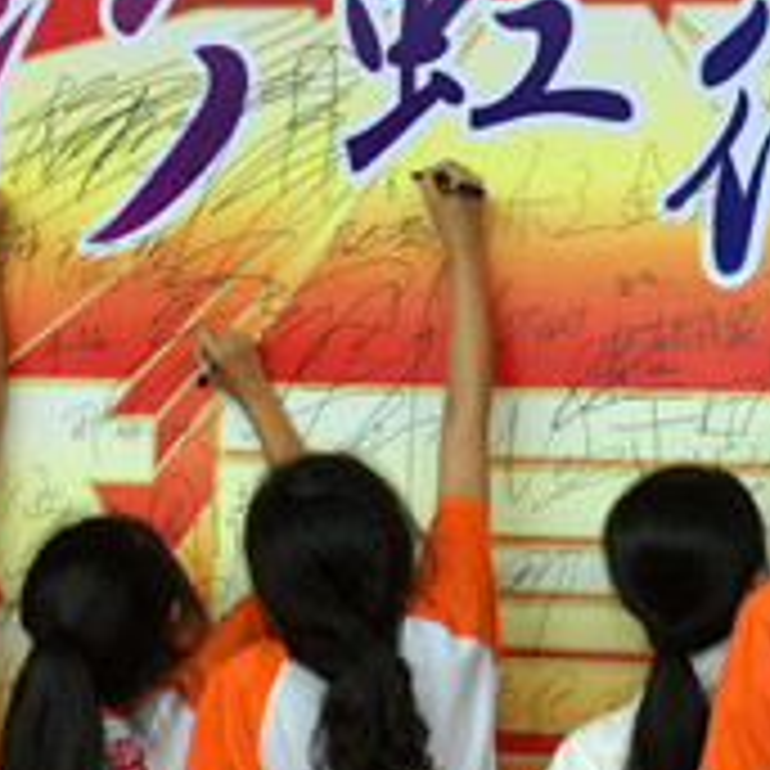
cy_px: 385
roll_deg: -4.0
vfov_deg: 23.1
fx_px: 1887
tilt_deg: +2.6
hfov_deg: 22.7
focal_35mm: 75
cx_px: 630
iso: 40
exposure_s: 1/17
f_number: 2.2
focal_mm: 4.15
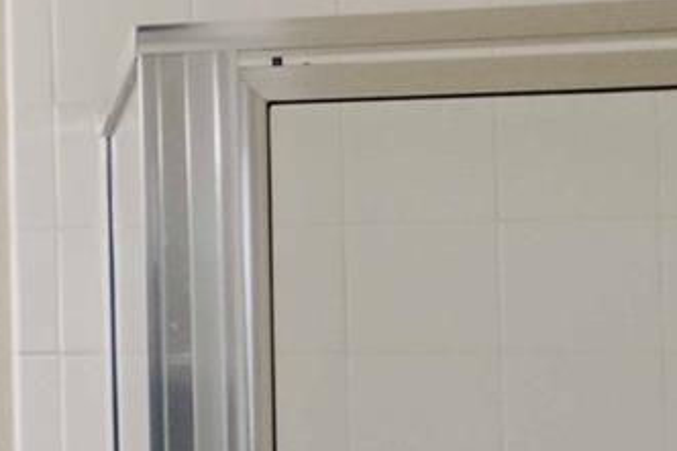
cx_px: -1107
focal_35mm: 111
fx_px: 2086
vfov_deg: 11.8
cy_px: 691
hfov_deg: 12.6
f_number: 4
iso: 400
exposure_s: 1/250
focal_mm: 12
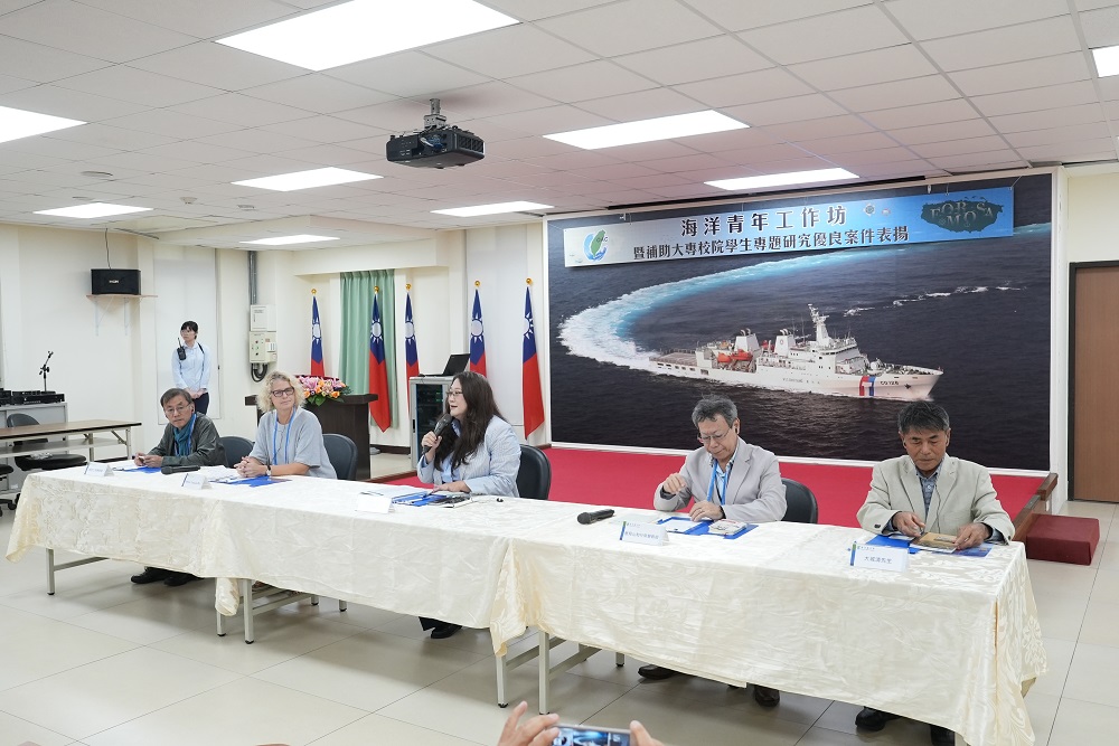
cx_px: 560
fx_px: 933
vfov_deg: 43.6
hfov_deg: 61.9
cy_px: 373
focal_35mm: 30
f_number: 6.3
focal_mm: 30
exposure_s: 1/160
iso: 4000
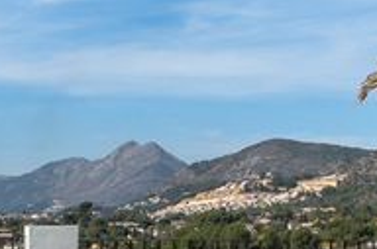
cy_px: 234
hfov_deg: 14.8
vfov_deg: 10.2
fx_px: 1389
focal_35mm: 133
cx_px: -119
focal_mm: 18
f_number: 8
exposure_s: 1/1600
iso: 400
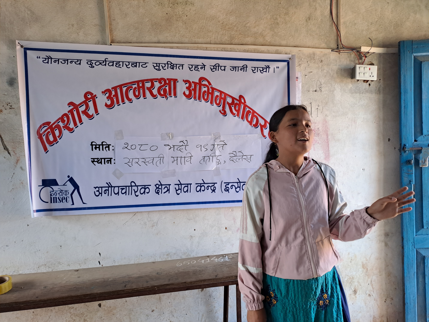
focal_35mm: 25
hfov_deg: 69.4
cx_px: 214
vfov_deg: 54.9
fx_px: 310
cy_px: 161
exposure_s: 1/50
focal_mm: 4.65
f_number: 1.8
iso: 125
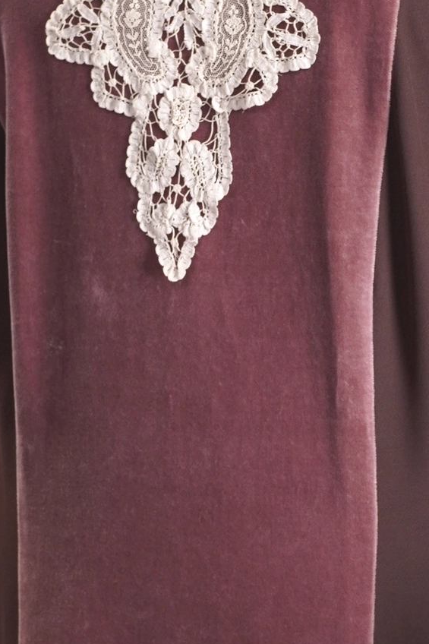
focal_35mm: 163
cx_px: 283
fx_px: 2915
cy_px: 472
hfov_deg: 8.4
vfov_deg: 12.6
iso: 400
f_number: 5.6
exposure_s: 1/80
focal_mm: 32
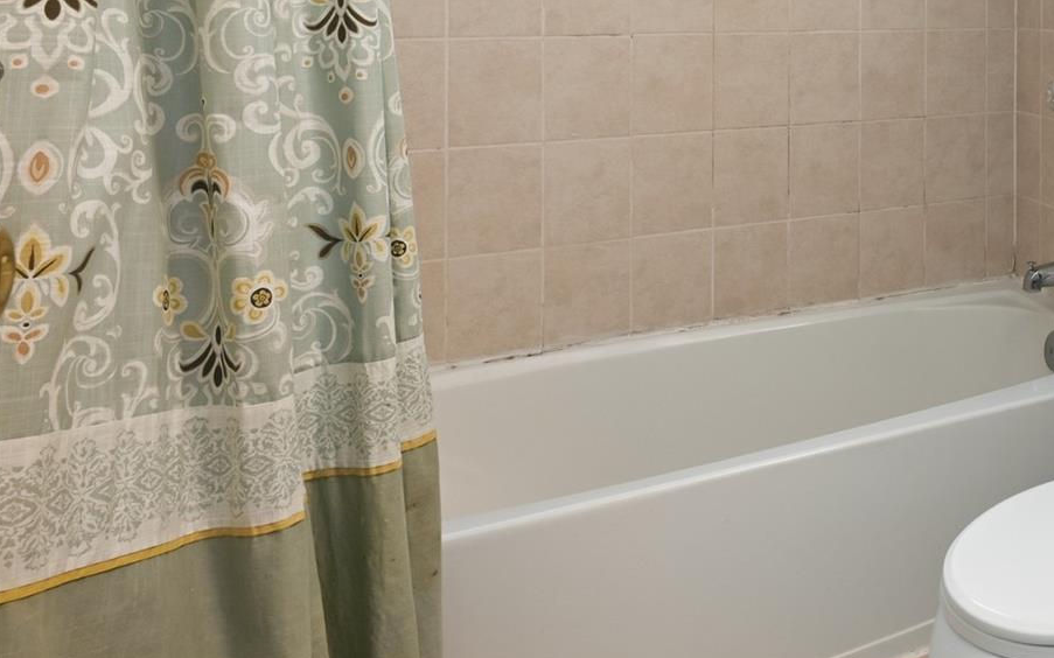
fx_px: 1063
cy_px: -26
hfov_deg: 41.0
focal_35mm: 37
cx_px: 1188
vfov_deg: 31.4
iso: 100
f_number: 11
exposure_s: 2
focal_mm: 16
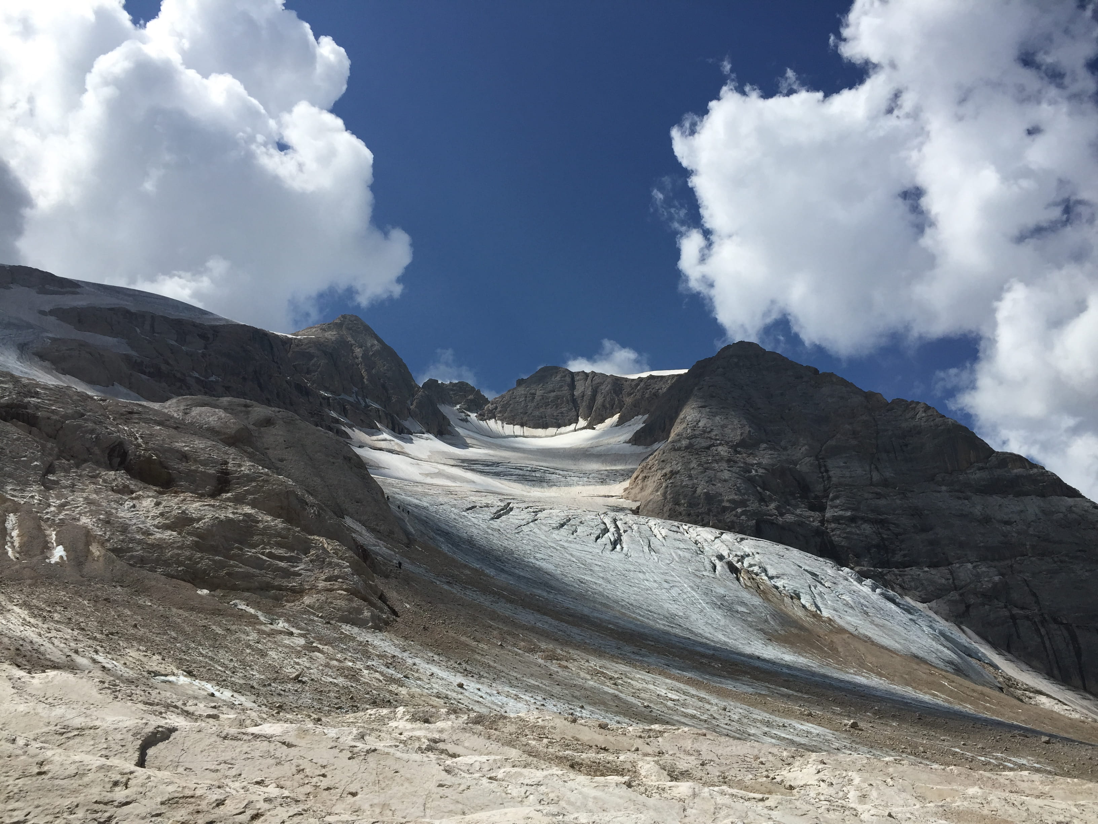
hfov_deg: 61.7
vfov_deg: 48.2
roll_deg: +1.5
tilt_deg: +26.7
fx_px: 920
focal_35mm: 29
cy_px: 412
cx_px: 549
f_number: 2.2
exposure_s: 1/4405
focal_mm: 4.15
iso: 32
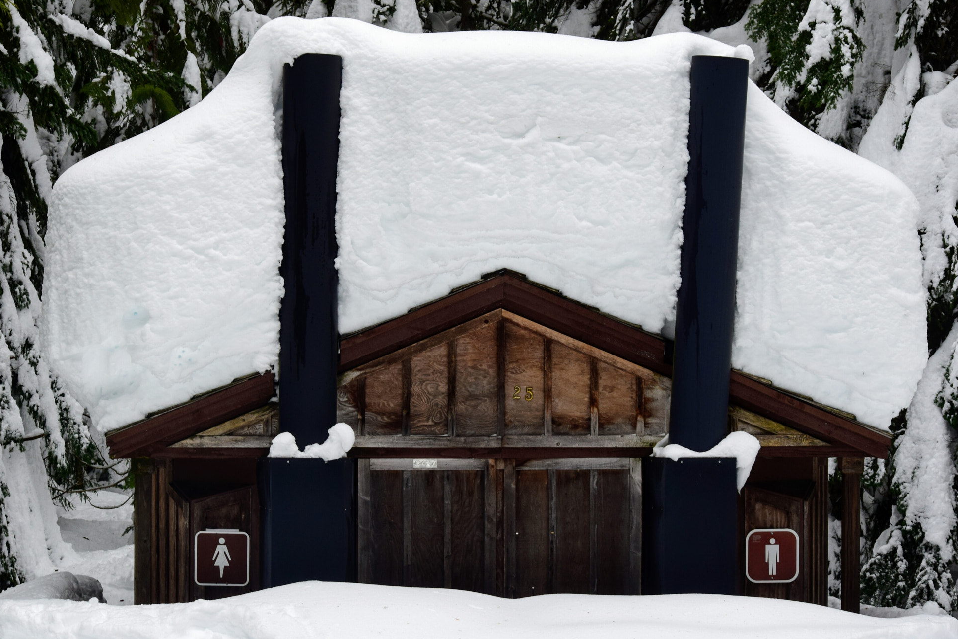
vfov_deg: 15.6
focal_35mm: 88
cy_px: 312
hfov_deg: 23.2
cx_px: 497
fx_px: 2329
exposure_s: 1/100
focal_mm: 55
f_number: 9
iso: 400
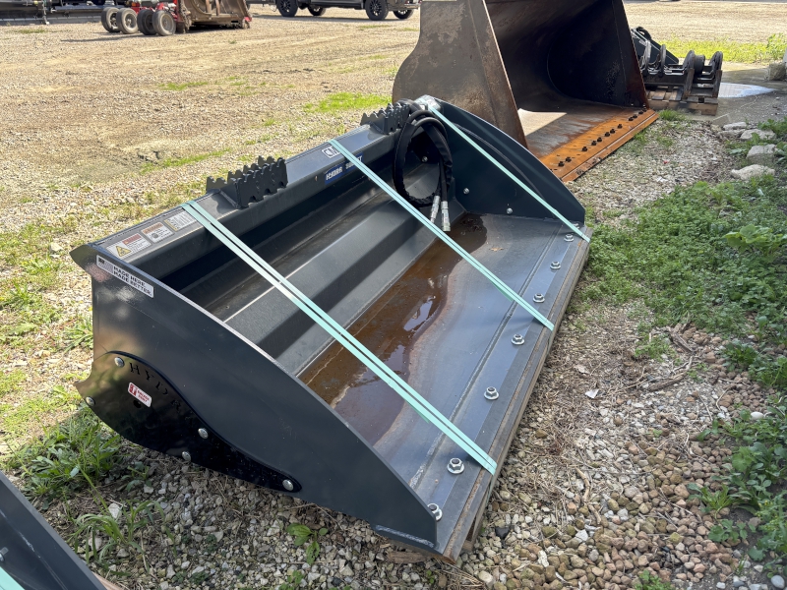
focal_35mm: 26
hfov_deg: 67.3
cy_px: 295
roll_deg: -1.4
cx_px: 394
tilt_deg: -23.9
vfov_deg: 53.1
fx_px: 591
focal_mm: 5.96
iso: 50
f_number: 1.6
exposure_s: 1/634
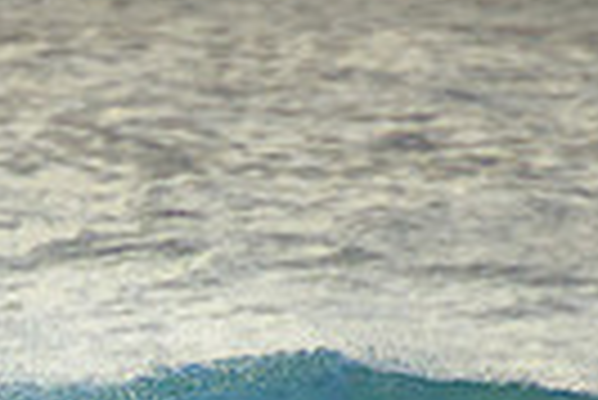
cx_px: -133
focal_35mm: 2399
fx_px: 39893
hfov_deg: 0.9
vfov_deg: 0.6
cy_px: 645
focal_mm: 400
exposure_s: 1/2000
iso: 800
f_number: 5.6
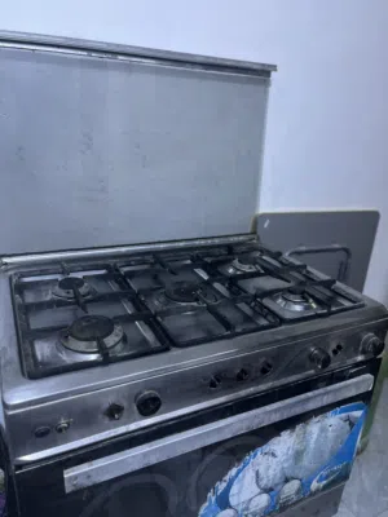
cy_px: 258
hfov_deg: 53.1
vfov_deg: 67.3
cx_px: 194
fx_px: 389
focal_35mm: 26
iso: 400
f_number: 1.6
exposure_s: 1/49
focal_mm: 5.1
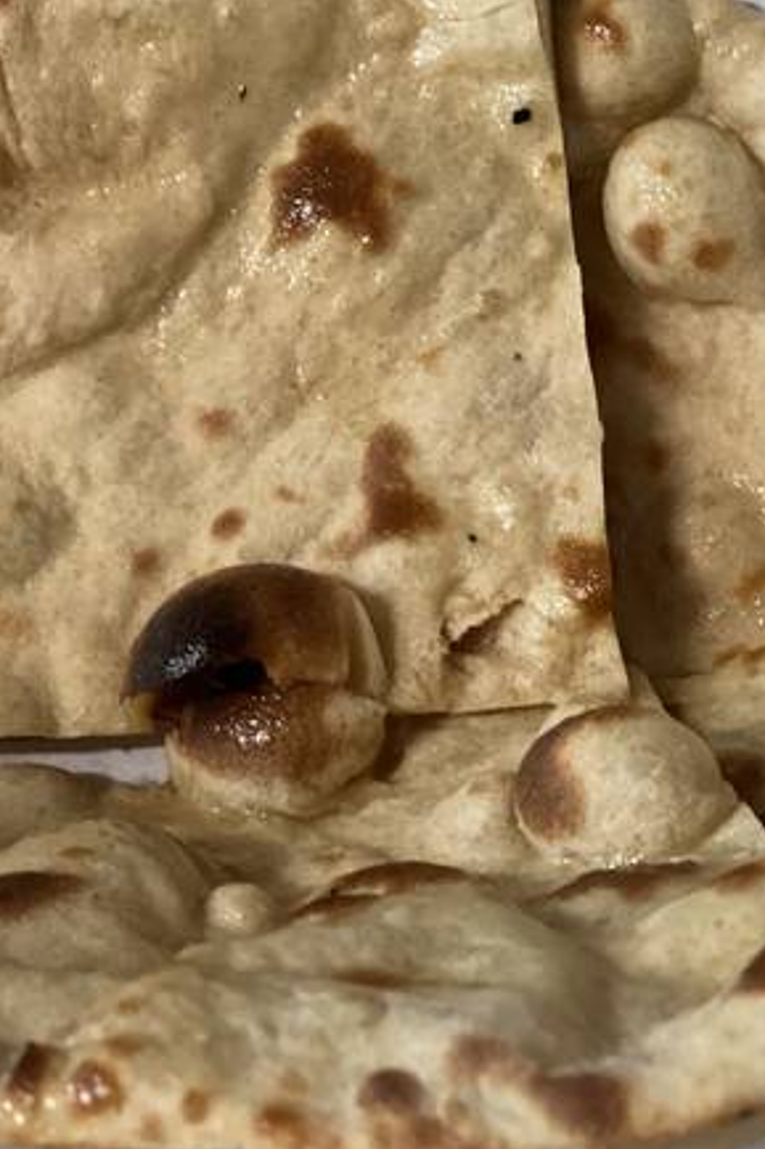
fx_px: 2871
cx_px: 386
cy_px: 580
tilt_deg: -48.7
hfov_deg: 15.2
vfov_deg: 22.6
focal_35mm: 90
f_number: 2.2
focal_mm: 7.5
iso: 400
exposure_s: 1/15
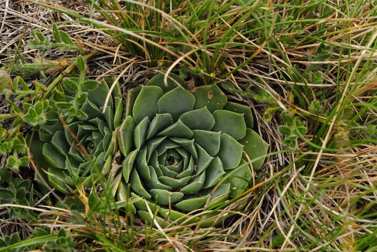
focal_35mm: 128
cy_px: 126
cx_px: 188
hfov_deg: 16.0
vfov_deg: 10.8
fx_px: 1337
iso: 400
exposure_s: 1/100
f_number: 10
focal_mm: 85
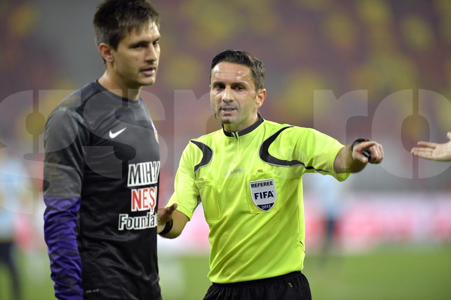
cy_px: 150
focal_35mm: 400
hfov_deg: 5.2
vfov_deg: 3.4
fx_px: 5009
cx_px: 226
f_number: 2.8
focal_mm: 400
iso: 1000
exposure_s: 1/800
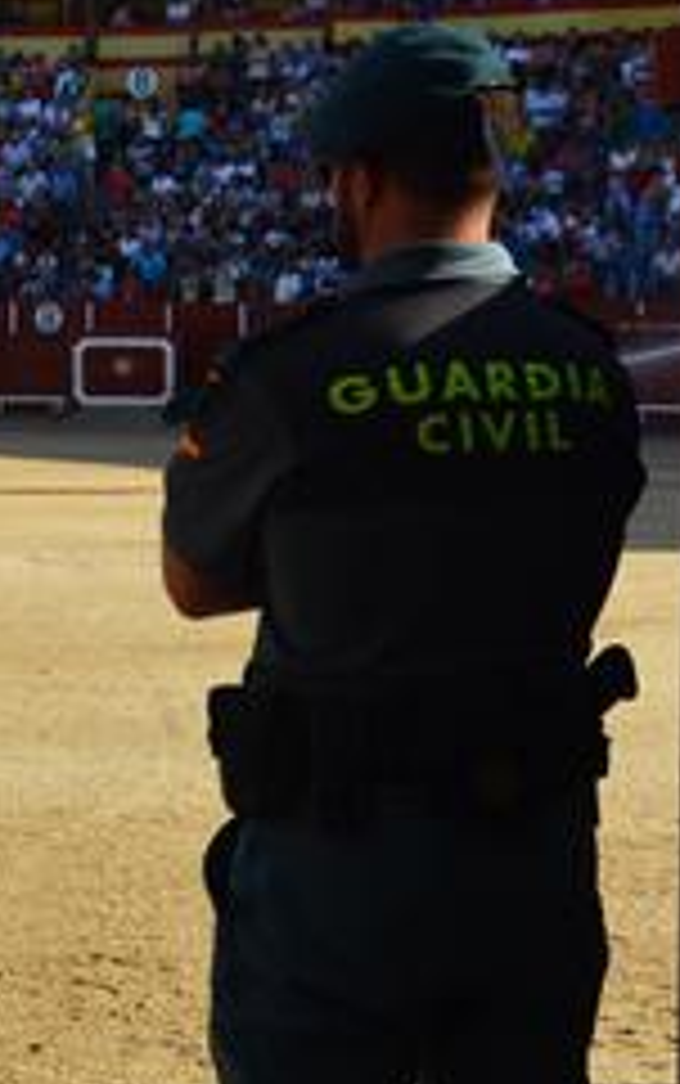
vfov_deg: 16.2
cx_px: -164
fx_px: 3818
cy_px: 441
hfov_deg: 10.0
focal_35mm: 129
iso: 250
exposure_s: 1/200
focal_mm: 34
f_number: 7.1
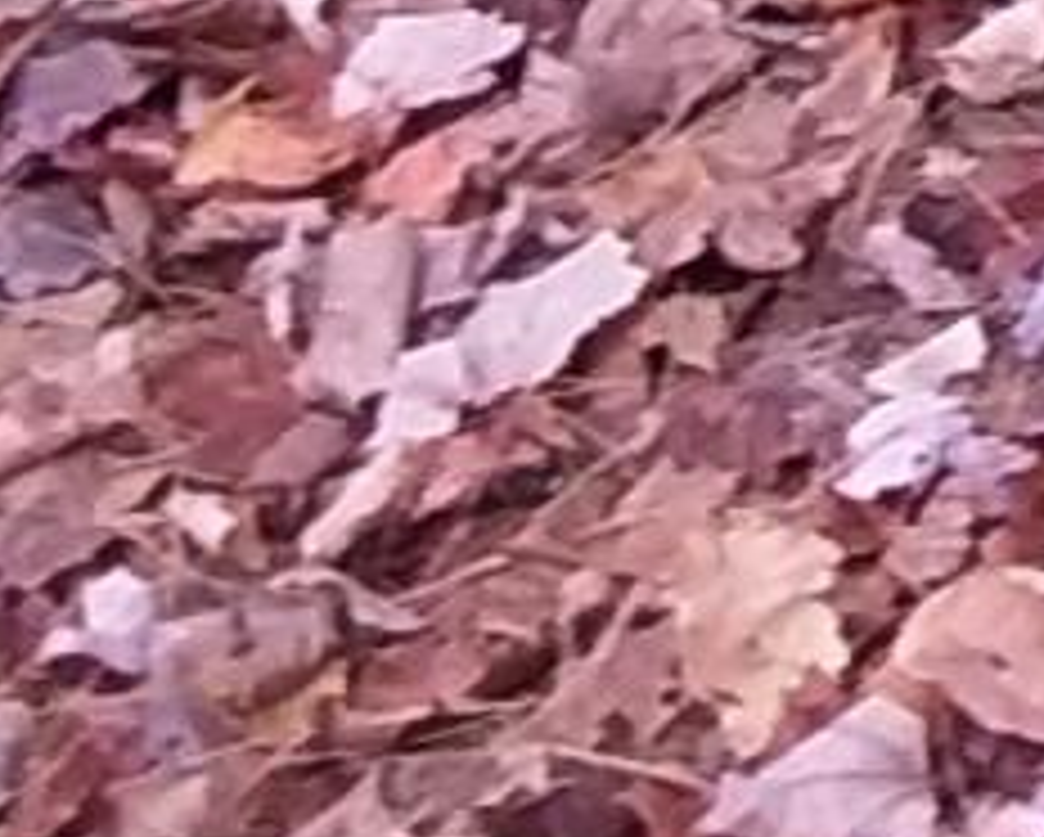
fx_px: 7546
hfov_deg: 7.3
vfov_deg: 5.1
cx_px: 2786
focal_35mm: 244
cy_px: -3240
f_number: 1.9
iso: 40
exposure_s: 1/60
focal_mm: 2.47
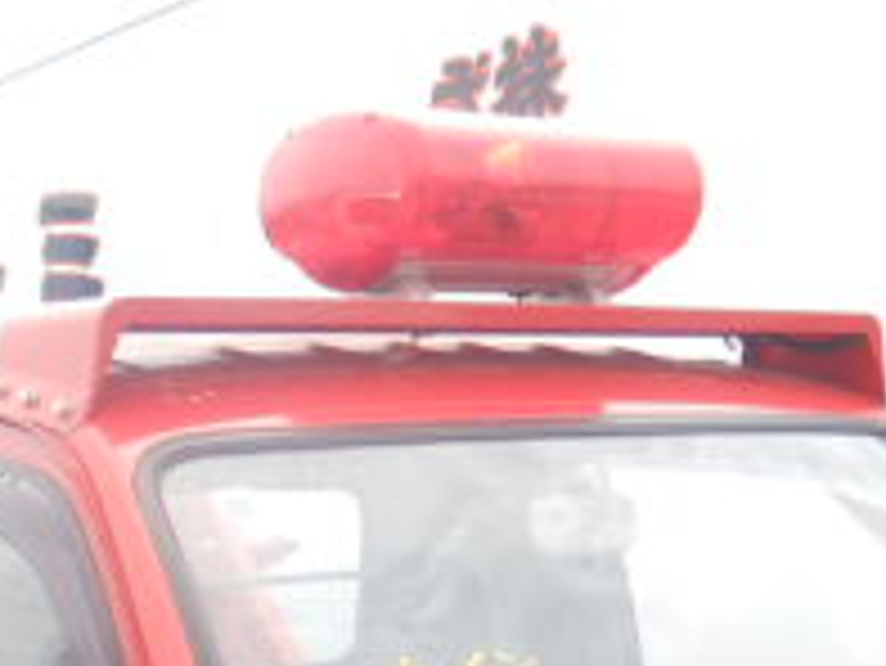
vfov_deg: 16.7
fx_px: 1998
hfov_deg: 24.9
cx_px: 328
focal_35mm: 78
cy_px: 1076
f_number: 2.8
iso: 125
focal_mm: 4.3
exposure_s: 1/100
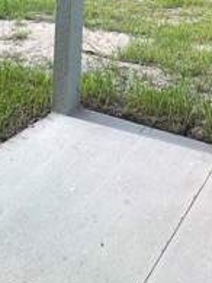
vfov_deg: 30.3
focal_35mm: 46
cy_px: -104
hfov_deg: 29.7
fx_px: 376
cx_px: 203
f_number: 2.2
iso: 40
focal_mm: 2.22
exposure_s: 1/327
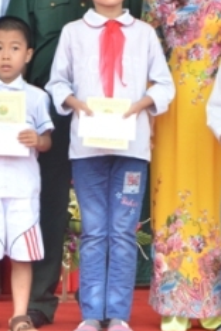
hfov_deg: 11.1
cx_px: 174
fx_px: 1134
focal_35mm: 123
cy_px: 99
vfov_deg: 16.6
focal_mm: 35
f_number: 8
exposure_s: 1/250
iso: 1600
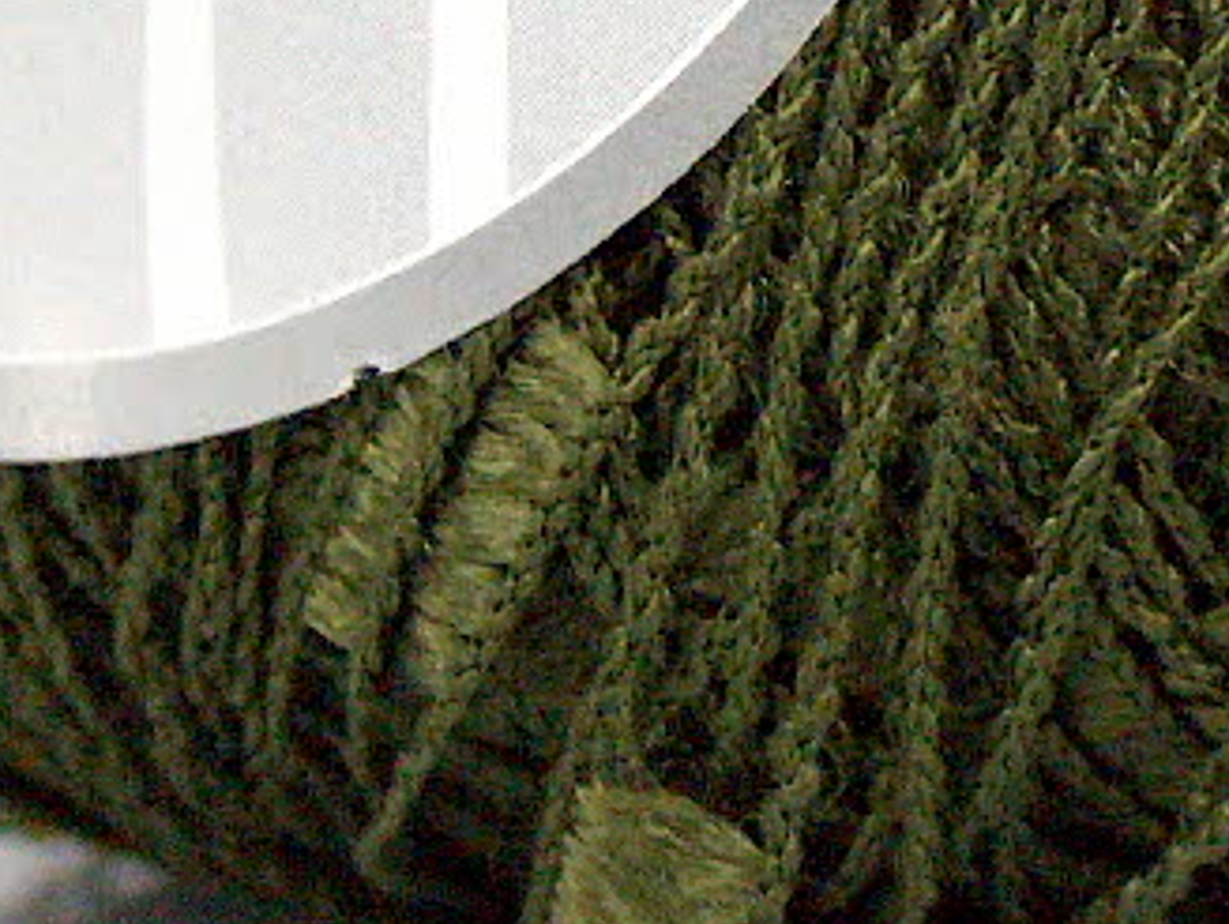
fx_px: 11836
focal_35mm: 333
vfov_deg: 4.4
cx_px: 1387
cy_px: -886
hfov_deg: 5.9
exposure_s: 1/22.2
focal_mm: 17.25
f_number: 2.9
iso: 200
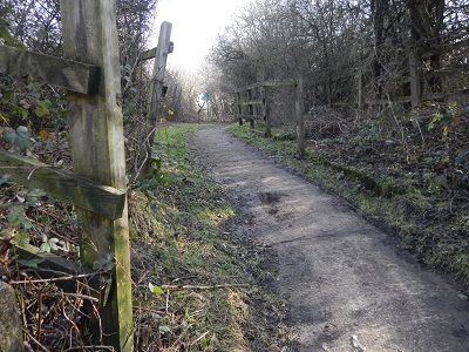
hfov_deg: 71.6
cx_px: 234
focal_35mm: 24
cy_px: 176
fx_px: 325
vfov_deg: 56.8
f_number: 2.8
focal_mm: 4.3
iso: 800
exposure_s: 1/800
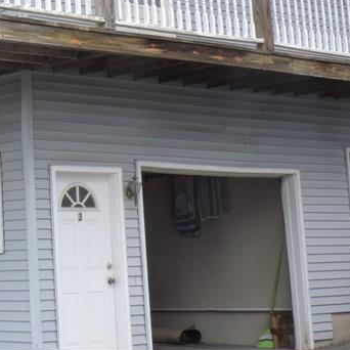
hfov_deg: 15.8
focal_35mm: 106
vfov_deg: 15.9
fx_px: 1213
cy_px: -39
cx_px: -69
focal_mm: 7.1
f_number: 8.3
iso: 100
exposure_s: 1/50
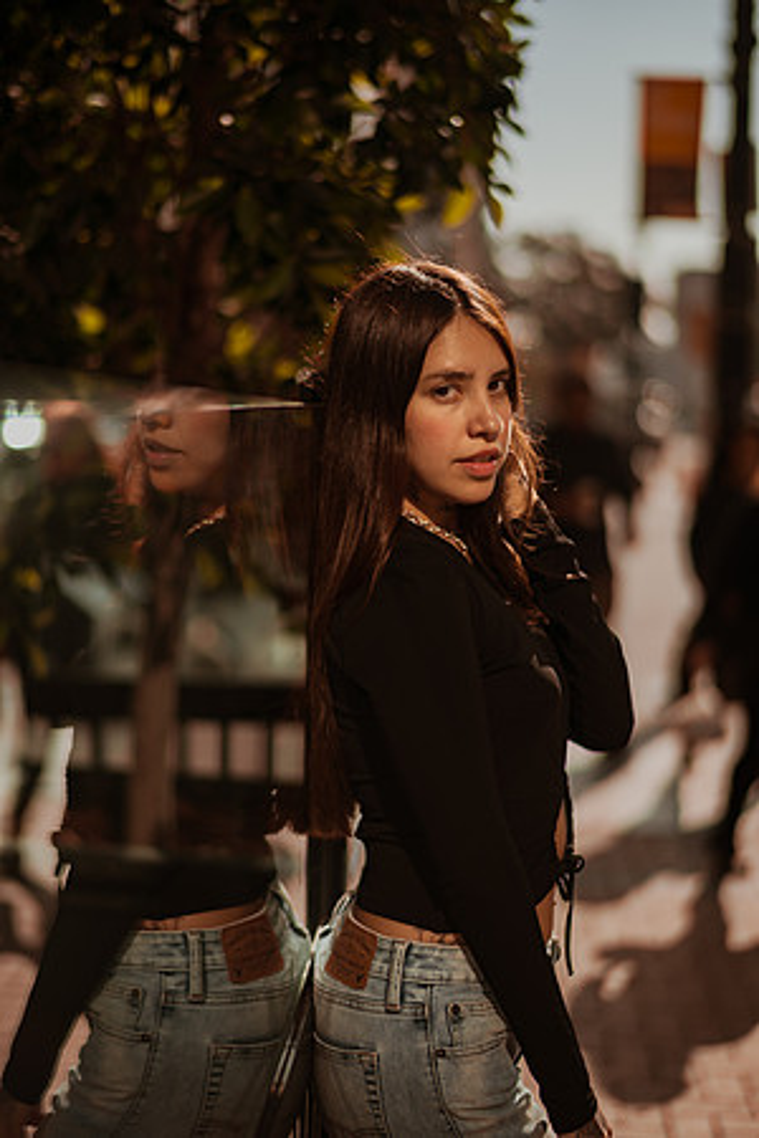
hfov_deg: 23.4
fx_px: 1834
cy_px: 569
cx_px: 380
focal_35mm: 58
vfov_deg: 34.5
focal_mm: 58
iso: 50
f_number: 1.4
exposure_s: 1/8000
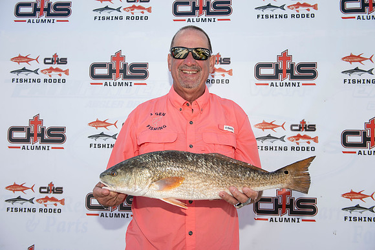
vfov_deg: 38.8
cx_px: 188
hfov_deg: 55.8
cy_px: 125
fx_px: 354
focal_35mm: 34
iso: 50
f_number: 5
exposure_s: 1/200
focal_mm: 34
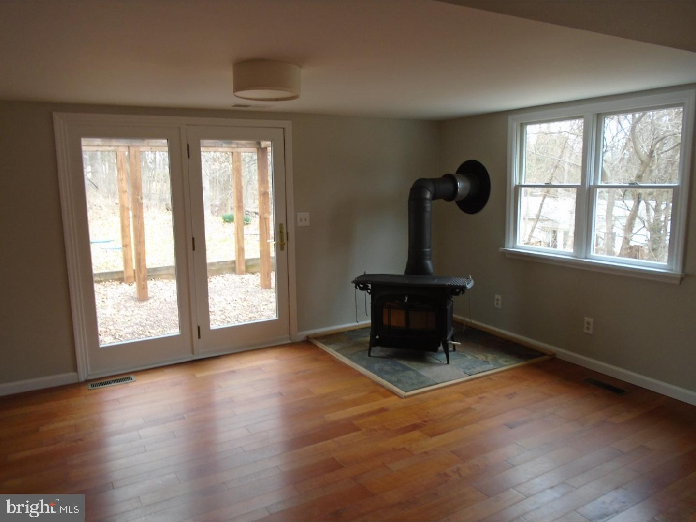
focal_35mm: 26
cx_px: 348
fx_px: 523
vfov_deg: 53.1
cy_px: 261
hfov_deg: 67.3
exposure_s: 1/40
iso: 100
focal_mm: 4.6
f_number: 3.2
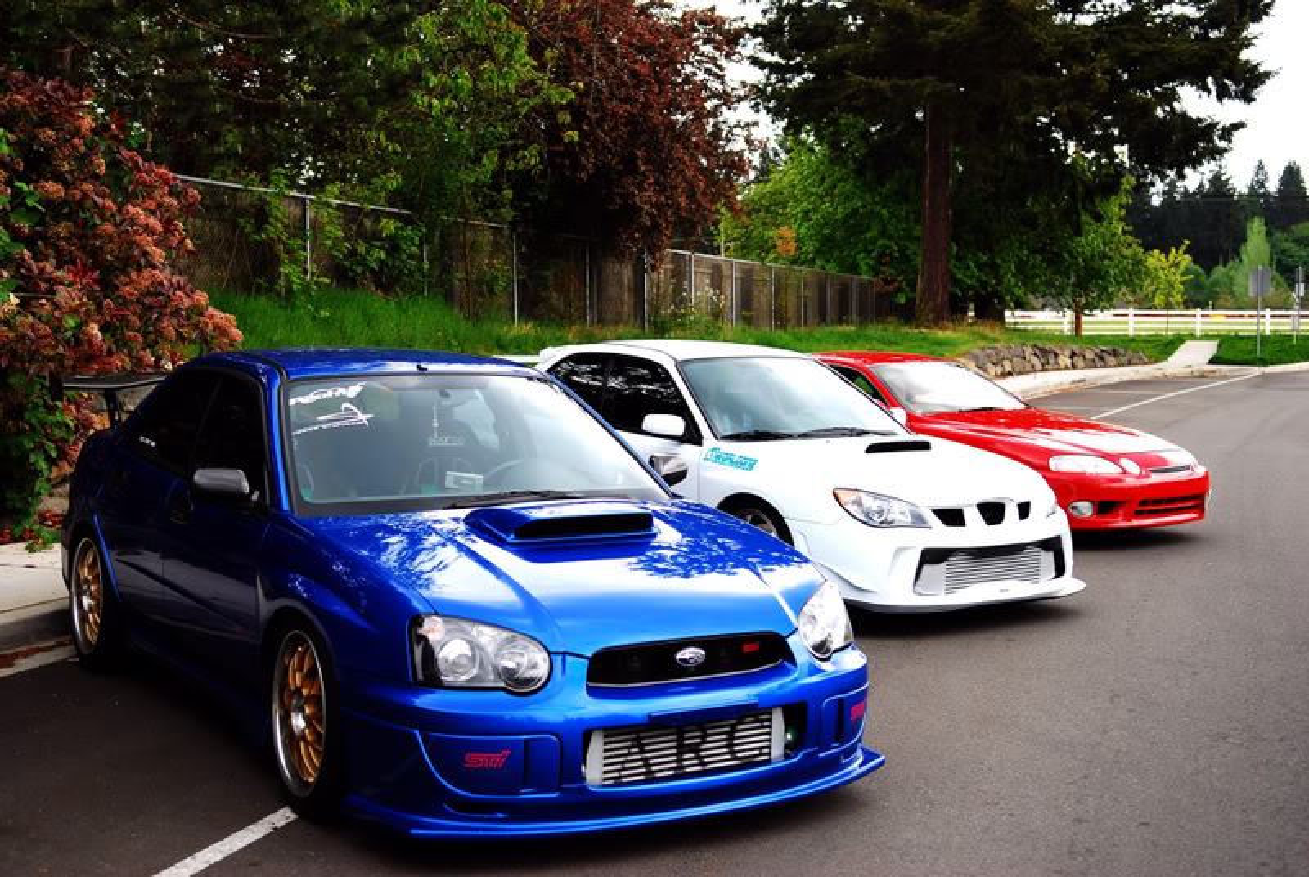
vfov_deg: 29.0
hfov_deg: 42.3
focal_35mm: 46
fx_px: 1693
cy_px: 438
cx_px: 654
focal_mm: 31
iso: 100
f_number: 3.2
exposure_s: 1/250
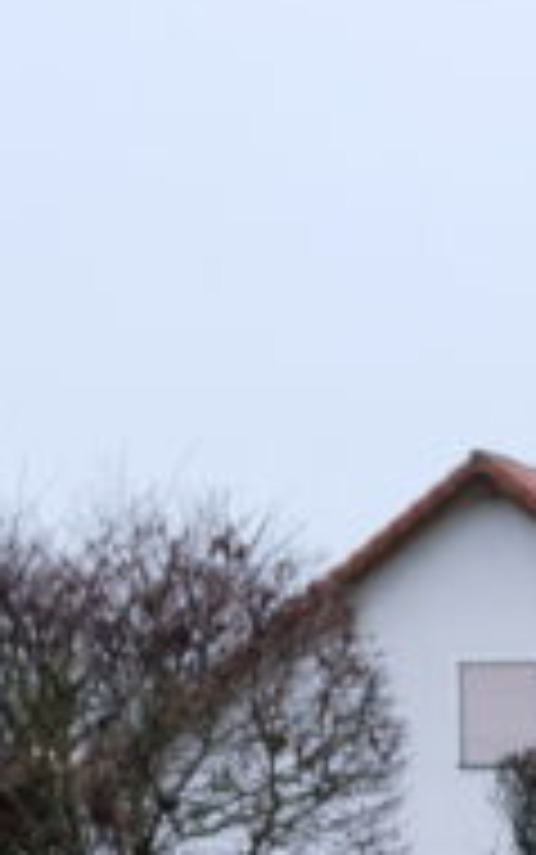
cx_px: 1752
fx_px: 5694
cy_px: 1048
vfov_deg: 8.5
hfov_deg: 5.0
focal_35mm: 244
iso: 400
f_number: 3.2
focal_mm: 25.4
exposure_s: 1/90
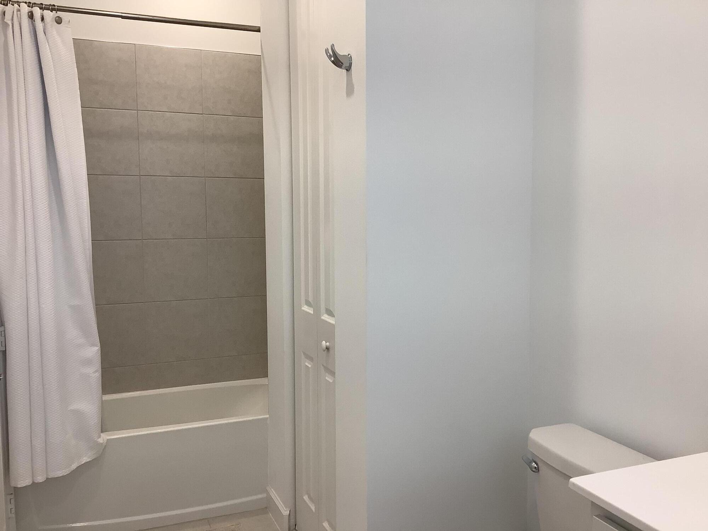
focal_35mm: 31
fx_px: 634
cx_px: 354
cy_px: 266
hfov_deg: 58.4
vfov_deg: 45.4
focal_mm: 3.3
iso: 50
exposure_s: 1/50
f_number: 2.4
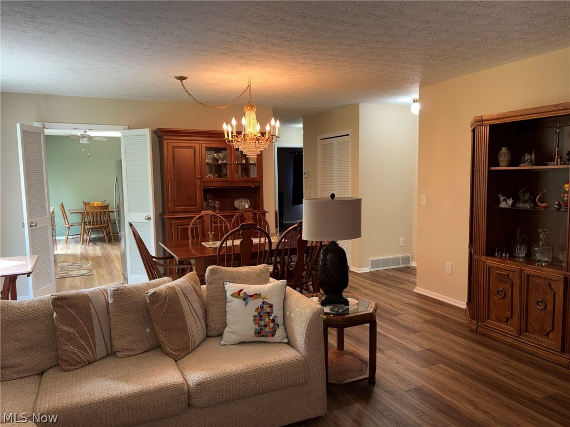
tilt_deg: -5.6
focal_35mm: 26
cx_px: 285
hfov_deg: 67.3
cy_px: 214
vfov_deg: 53.1
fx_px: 428
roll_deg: +1.0
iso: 50
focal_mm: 5.96
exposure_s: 1/24
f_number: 1.6
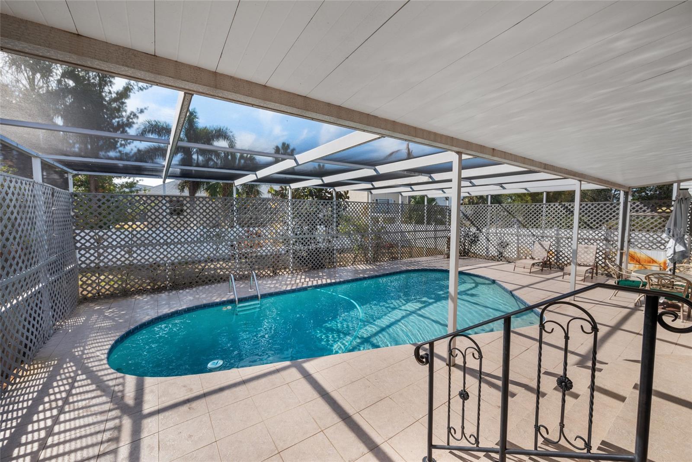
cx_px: 346
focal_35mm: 14
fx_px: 269
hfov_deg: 104.2
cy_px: 231
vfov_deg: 81.2
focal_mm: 14
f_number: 9
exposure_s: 1/320
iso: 250
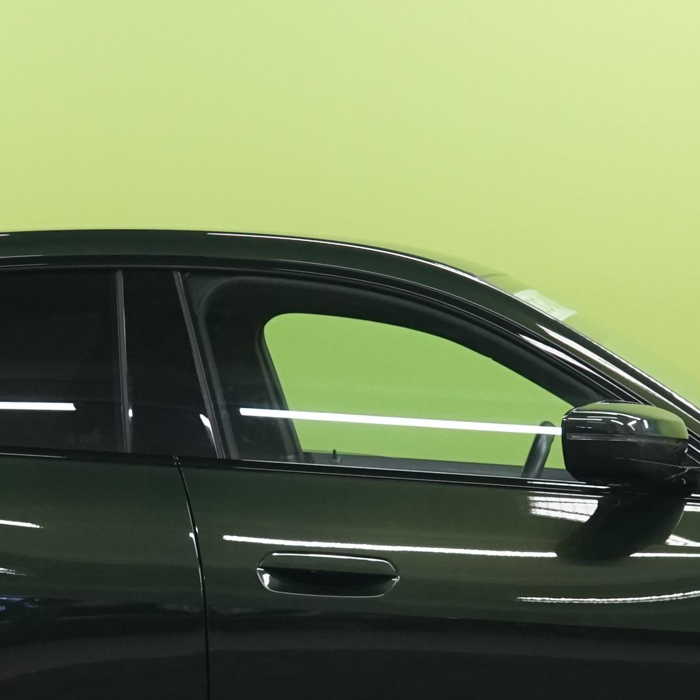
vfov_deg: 12.4
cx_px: 378
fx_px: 3203
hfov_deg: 12.5
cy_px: 492
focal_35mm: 140
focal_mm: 40
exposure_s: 1/25
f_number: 6.3
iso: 1250
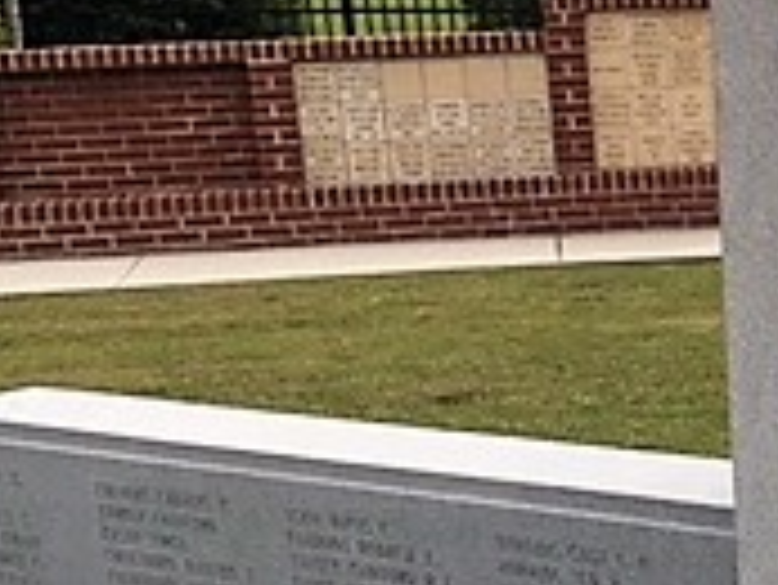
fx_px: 2407
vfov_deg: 13.8
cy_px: 423
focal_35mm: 107
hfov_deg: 16.2
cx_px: 1282
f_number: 2.2
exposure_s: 1/1282
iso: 25
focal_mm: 4.15
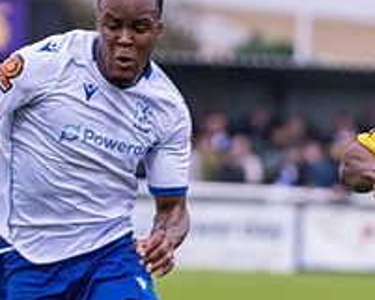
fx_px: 6785
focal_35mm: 611
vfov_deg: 2.5
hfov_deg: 3.2
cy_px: 452
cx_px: 501
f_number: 2.8
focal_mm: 145
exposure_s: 1/1600
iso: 1600
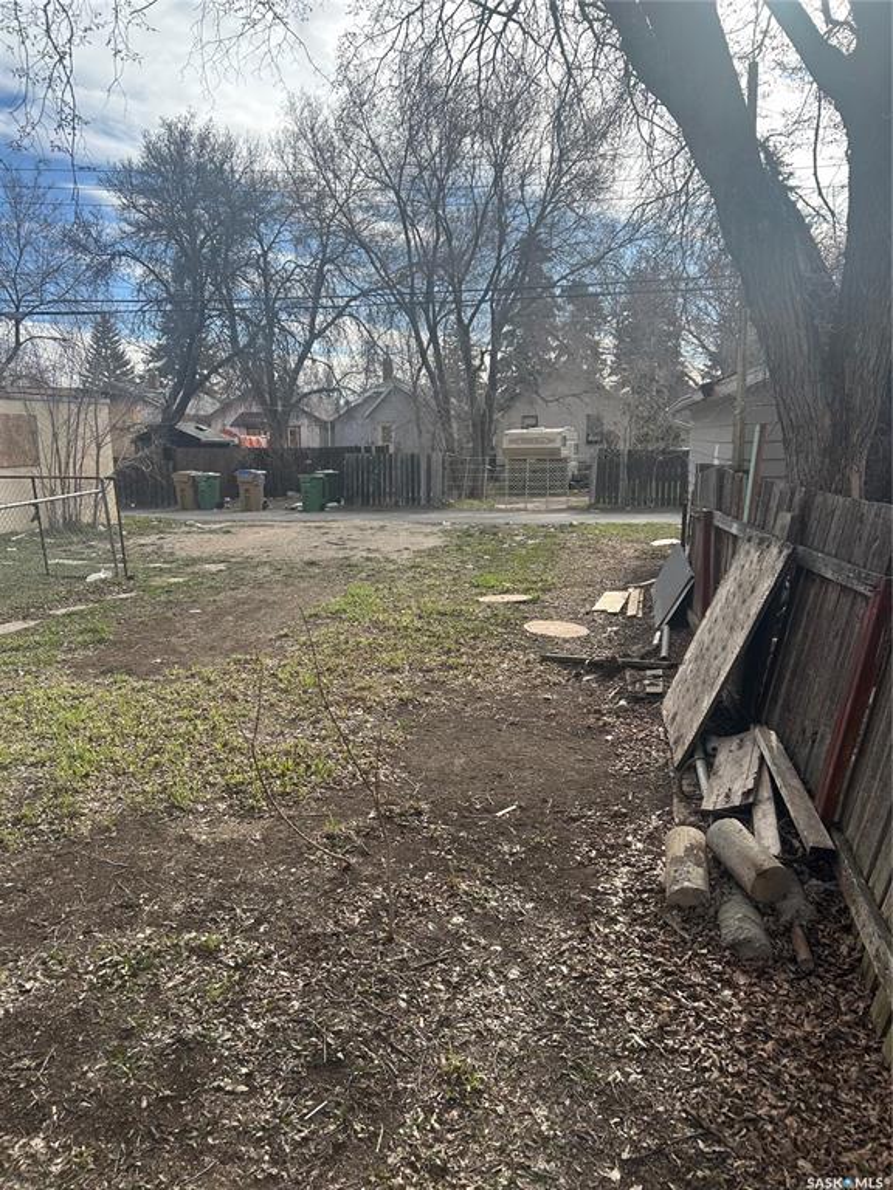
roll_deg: +0.8
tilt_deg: -8.7
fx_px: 894
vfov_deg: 67.3
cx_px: 446
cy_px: 595
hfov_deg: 53.1
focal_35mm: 26
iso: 50
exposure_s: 1/1934
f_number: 1.5
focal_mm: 5.7
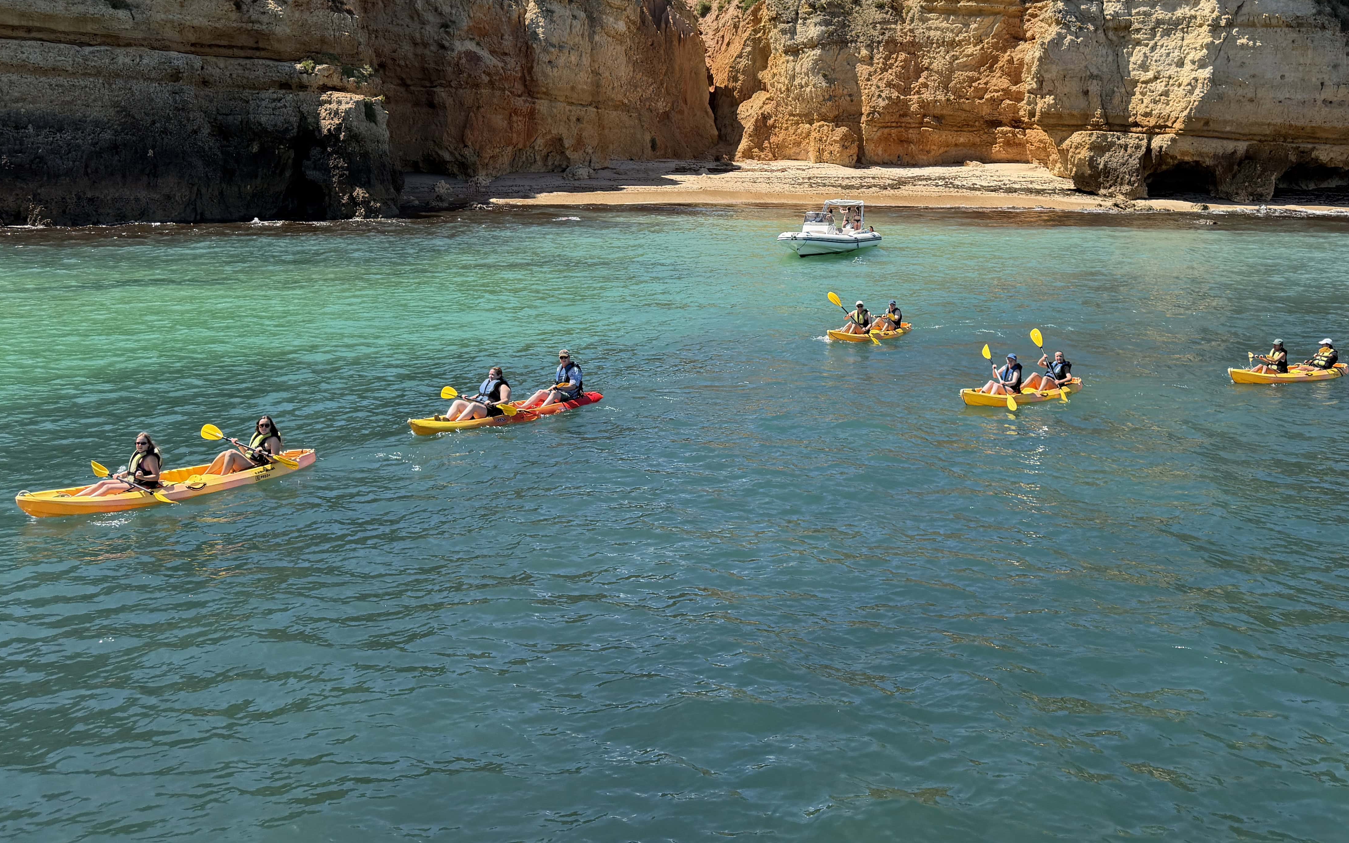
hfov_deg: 58.0
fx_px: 1213
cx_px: 750
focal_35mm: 33
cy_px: 202
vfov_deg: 37.3
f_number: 1.8
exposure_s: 1/3759
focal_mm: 6.8
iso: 100
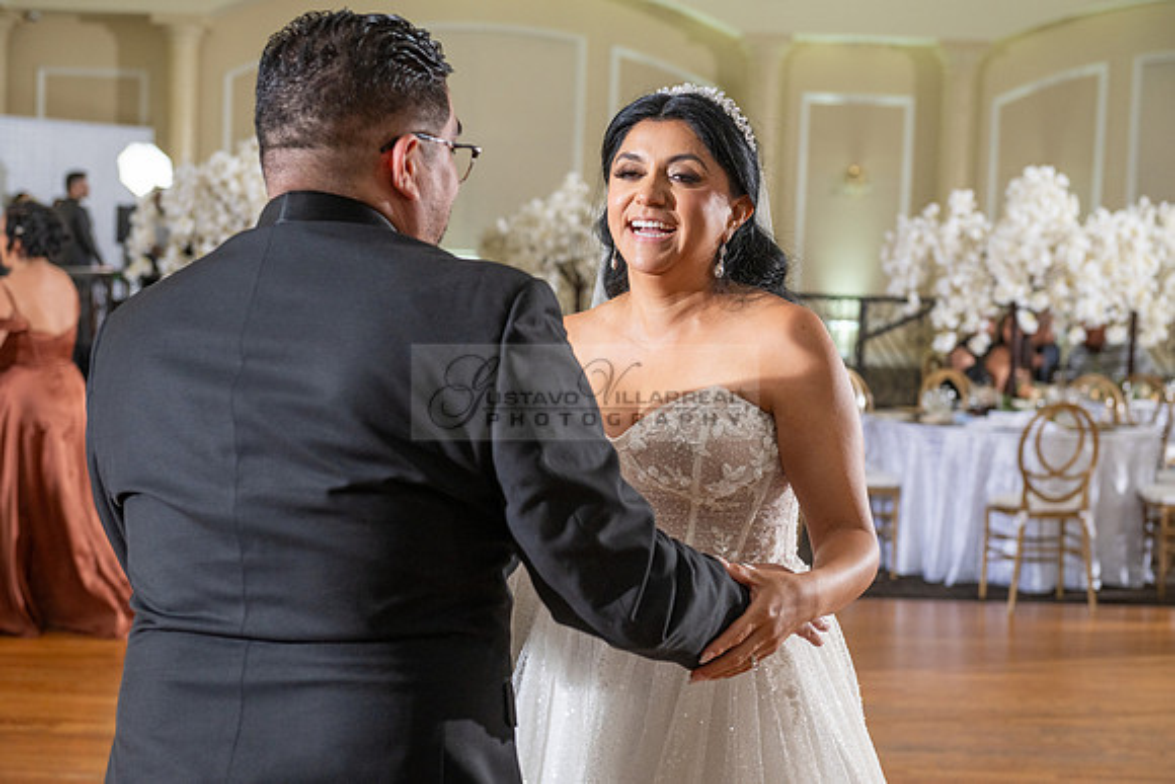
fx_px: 1698
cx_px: 588
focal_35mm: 52
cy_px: 392
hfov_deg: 38.2
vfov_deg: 26.0
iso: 800
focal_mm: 52
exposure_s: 1/160
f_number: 4
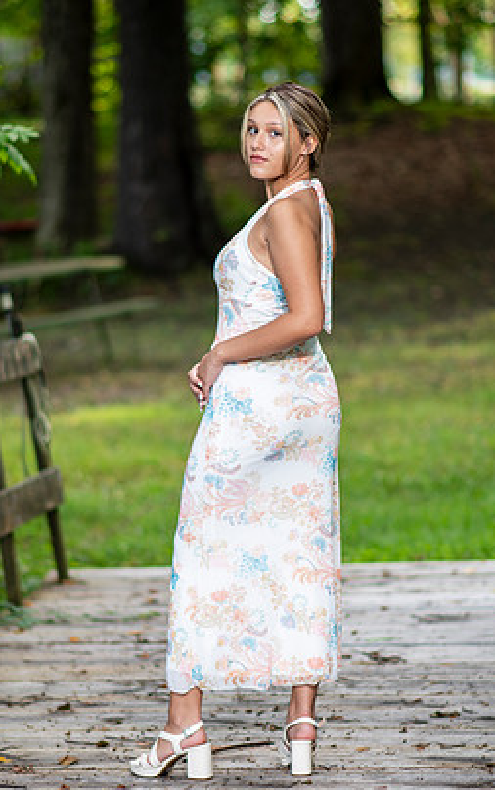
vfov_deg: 14.5
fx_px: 3104
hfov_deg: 9.1
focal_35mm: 144
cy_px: 420
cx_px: 239
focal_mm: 85
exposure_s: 1/125
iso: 100
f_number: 2
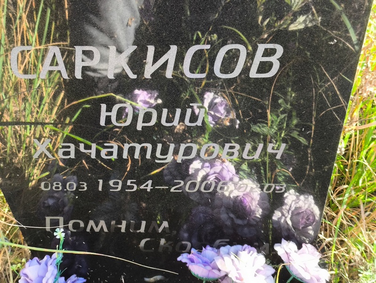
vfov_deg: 29.1
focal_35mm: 50
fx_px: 543
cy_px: 142
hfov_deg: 38.2
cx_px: 188
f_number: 1.7
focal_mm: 4.71
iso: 80
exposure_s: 1/120
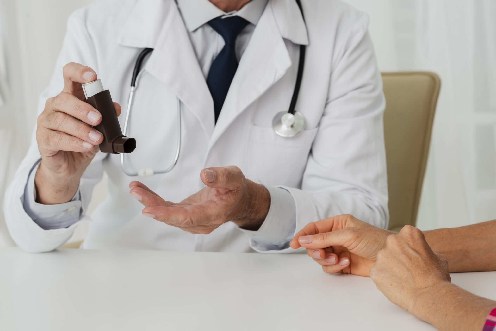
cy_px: 166
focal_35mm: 85
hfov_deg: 23.9
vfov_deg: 16.1
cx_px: 248
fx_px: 1171
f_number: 7.1
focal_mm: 85
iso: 160
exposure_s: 1/160
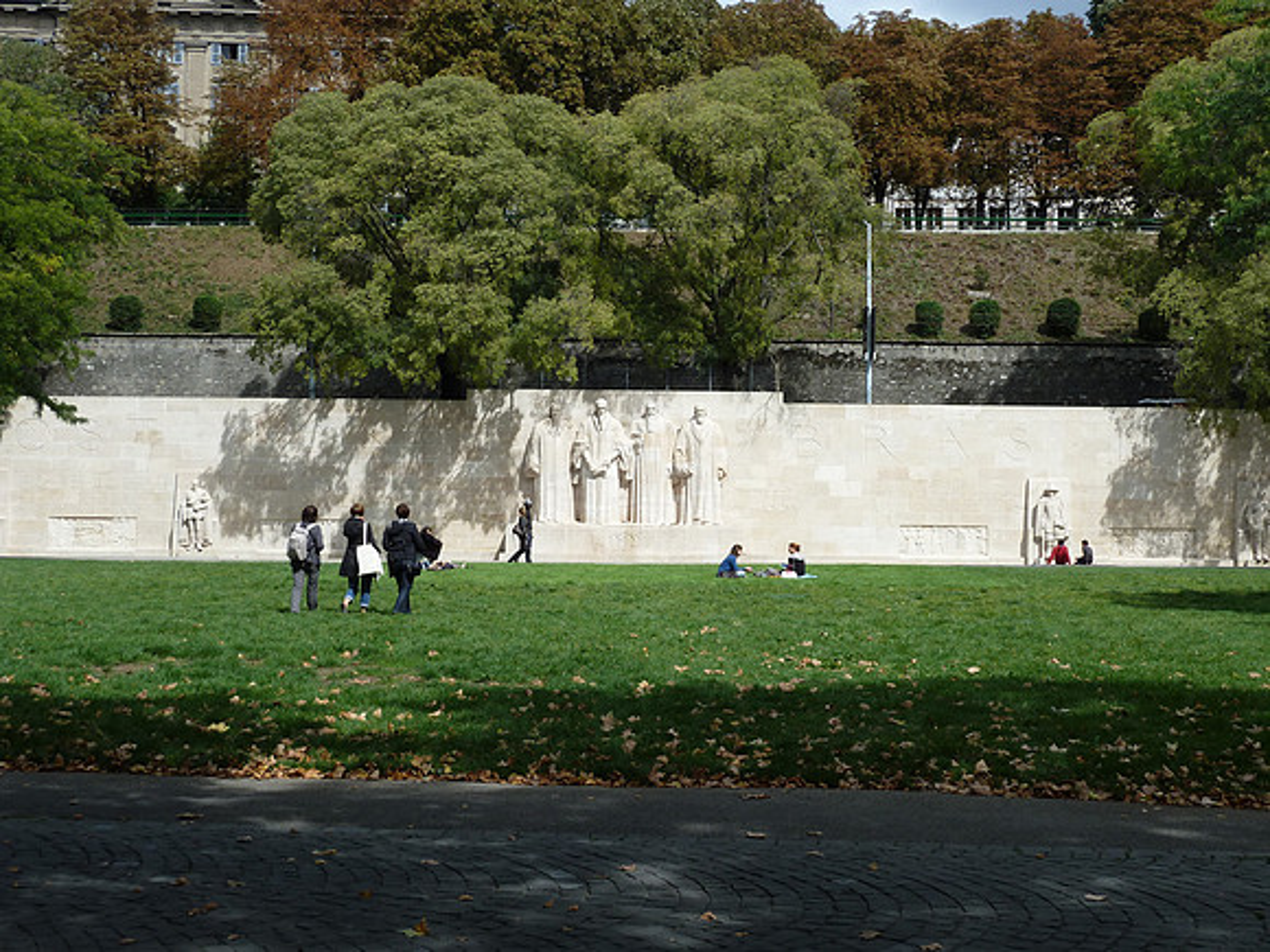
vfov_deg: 28.0
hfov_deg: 36.8
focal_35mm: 52
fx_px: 1908
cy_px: 476
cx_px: 635
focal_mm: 8.5
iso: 80
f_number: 4.5
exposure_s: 1/500
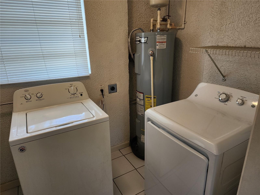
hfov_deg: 73.9
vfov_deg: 58.9
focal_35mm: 23
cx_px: 130
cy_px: 98
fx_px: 173
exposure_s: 1/120
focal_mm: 6.4
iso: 160
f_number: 1.8
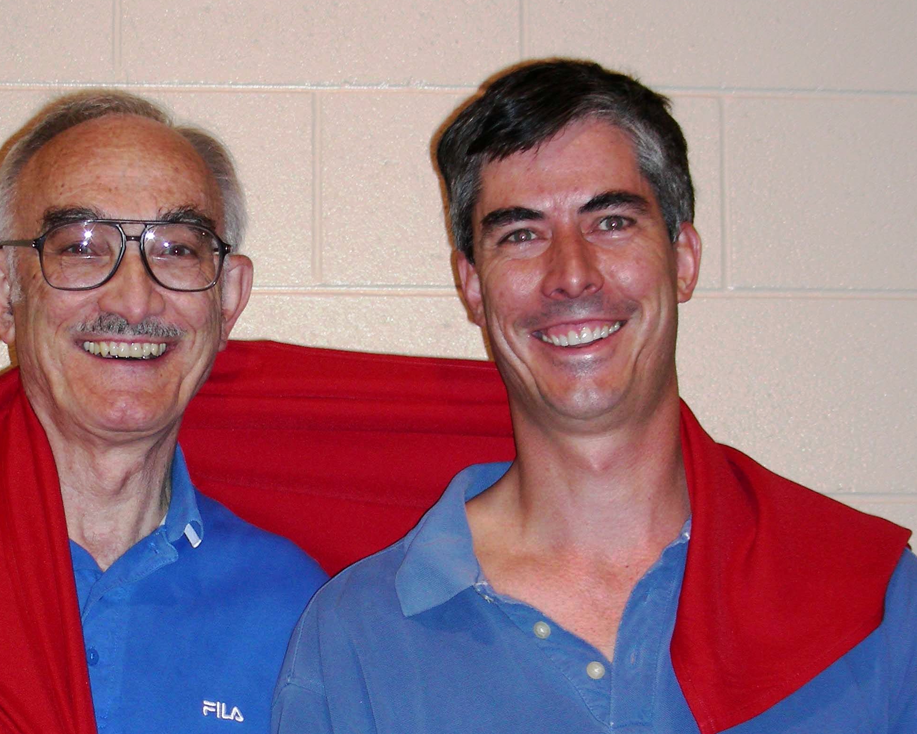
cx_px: 296
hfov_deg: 21.4
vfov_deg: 17.2
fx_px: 2416
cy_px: 477
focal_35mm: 89
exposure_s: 1/60.1
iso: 50
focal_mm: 10.5
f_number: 3.5
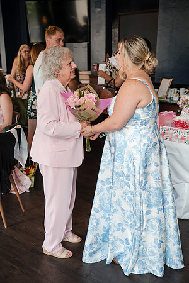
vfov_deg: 41.9
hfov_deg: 28.6
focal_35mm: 47
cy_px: 142
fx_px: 370
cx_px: 94
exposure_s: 1/250
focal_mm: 47
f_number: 4
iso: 1600
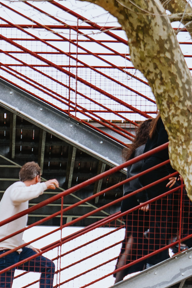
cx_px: 34
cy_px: 370
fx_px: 1712
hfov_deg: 6.4
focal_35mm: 214
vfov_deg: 9.5
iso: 640
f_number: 2.8
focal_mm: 73
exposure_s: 1/1600
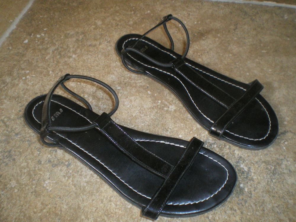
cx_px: 148
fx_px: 308
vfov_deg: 39.7
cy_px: 111
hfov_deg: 51.4
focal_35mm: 36
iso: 500
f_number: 4.6
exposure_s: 1/50
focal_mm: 6.3
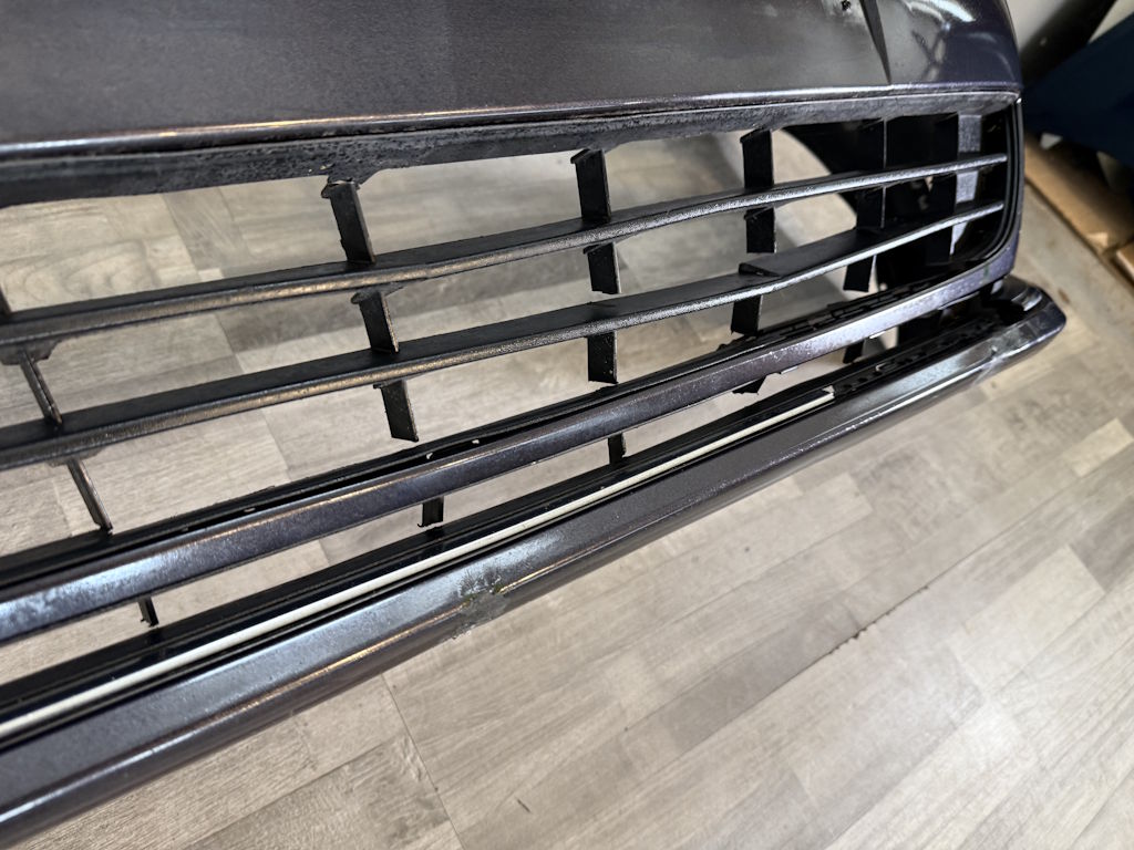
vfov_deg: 56.8
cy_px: 425
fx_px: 786
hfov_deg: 71.6
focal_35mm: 24
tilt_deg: -49.2
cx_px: 567
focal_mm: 6.76
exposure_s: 1/50
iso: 200
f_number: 1.78
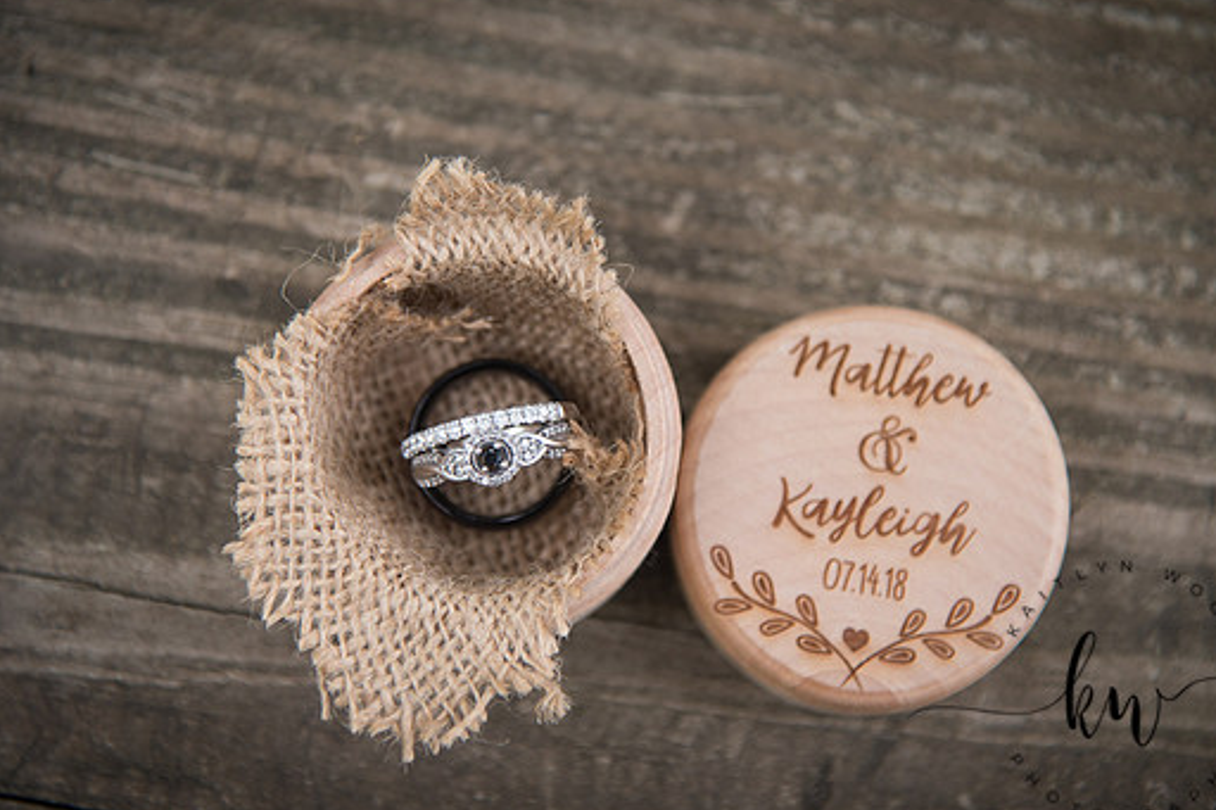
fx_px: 4592
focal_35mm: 136
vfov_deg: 10.1
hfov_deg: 15.1
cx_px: 648
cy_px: 386
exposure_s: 1/250
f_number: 4
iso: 400
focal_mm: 120
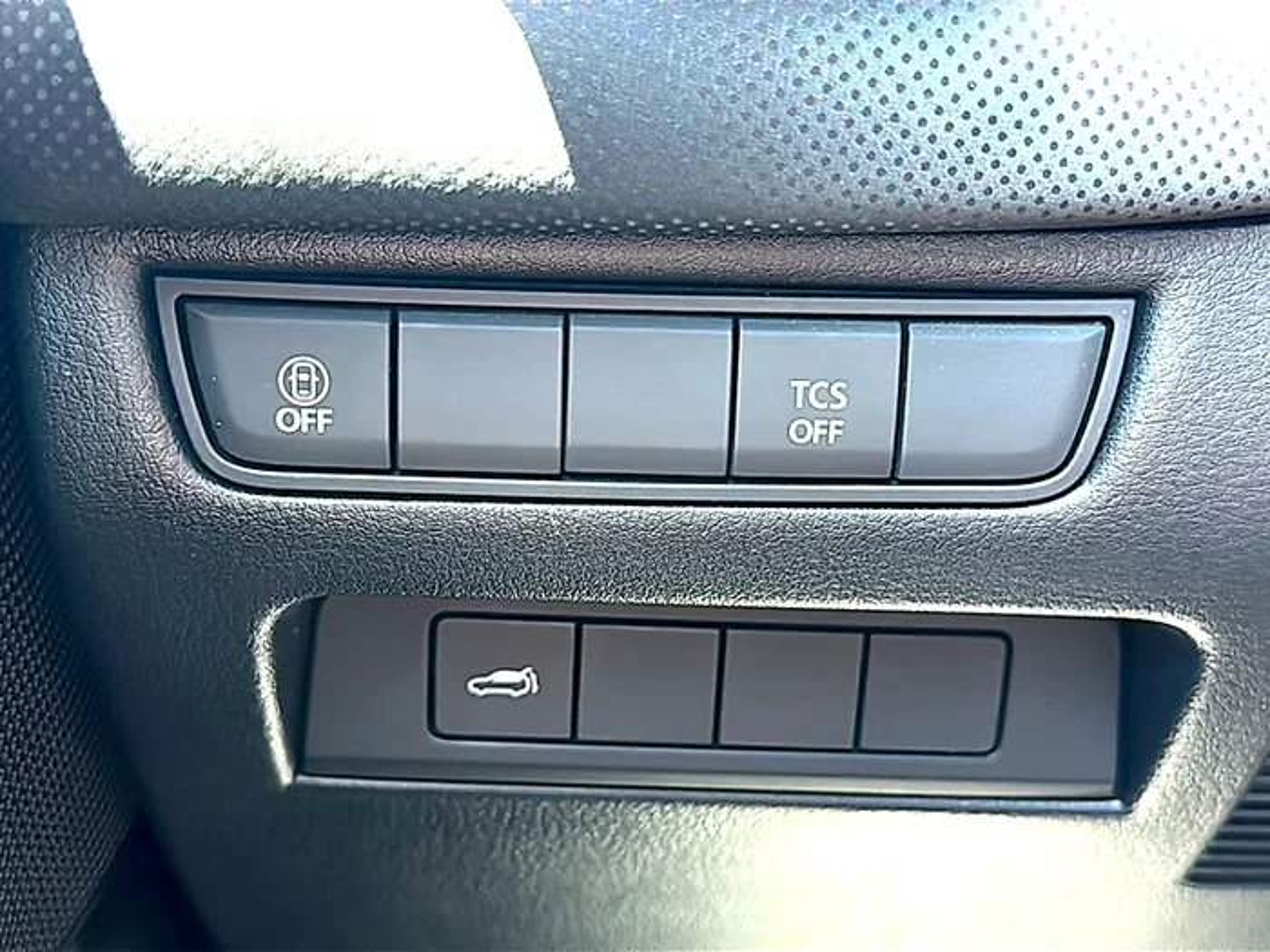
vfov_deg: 36.8
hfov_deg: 47.9
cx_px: 635
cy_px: 476
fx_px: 1431
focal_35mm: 39
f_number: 1.78
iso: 500
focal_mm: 6.86
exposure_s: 1/40
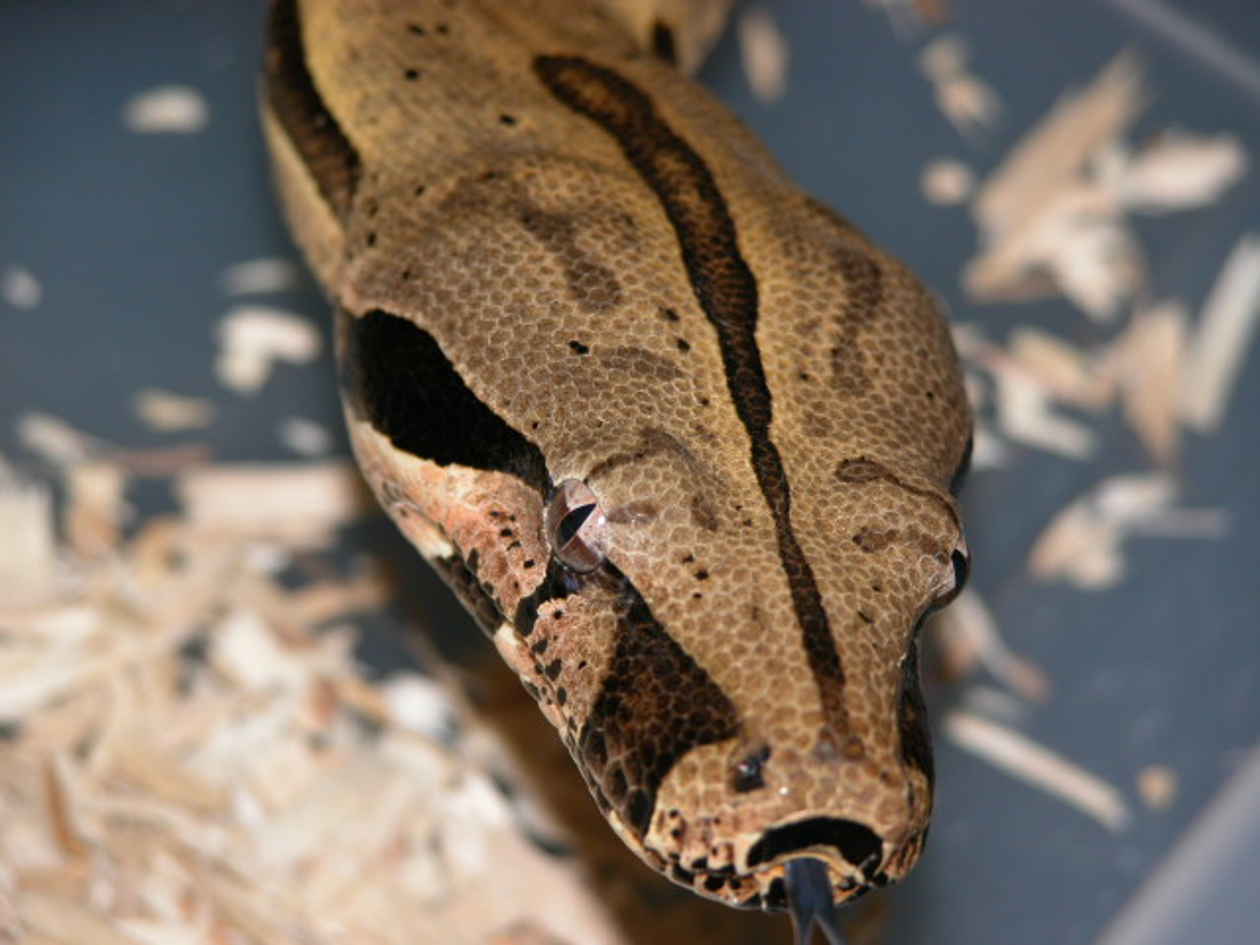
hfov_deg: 7.4
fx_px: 9682
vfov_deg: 5.6
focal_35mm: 266
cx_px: 630
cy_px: 472
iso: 100
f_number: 4.2
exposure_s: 1/125
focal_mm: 67.7
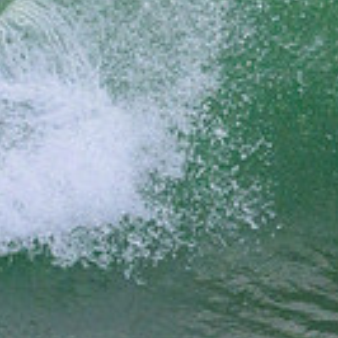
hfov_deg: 0.5
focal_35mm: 3359
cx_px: -353
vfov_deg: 0.5
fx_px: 37107
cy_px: -94
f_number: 11
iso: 1250
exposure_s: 1/2000
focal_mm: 800
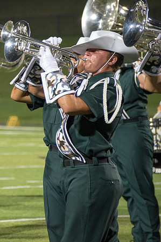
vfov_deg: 6.7
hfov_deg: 4.4
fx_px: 2073
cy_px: 73
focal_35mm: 308
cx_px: -98
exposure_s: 1/160
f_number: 4.8
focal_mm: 140
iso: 2800
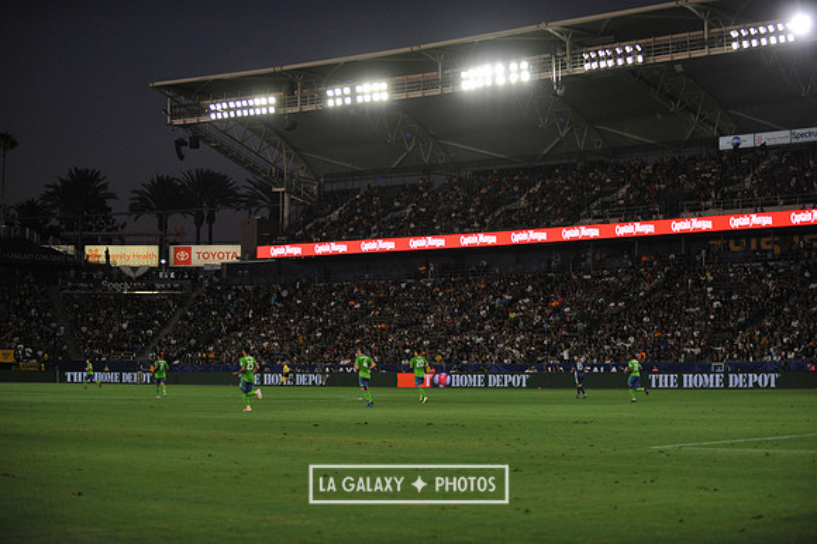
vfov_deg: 19.4
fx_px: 1588
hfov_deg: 28.9
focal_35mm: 70
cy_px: 272
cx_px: 408
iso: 1600
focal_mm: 70
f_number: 2.8
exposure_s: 1/2000
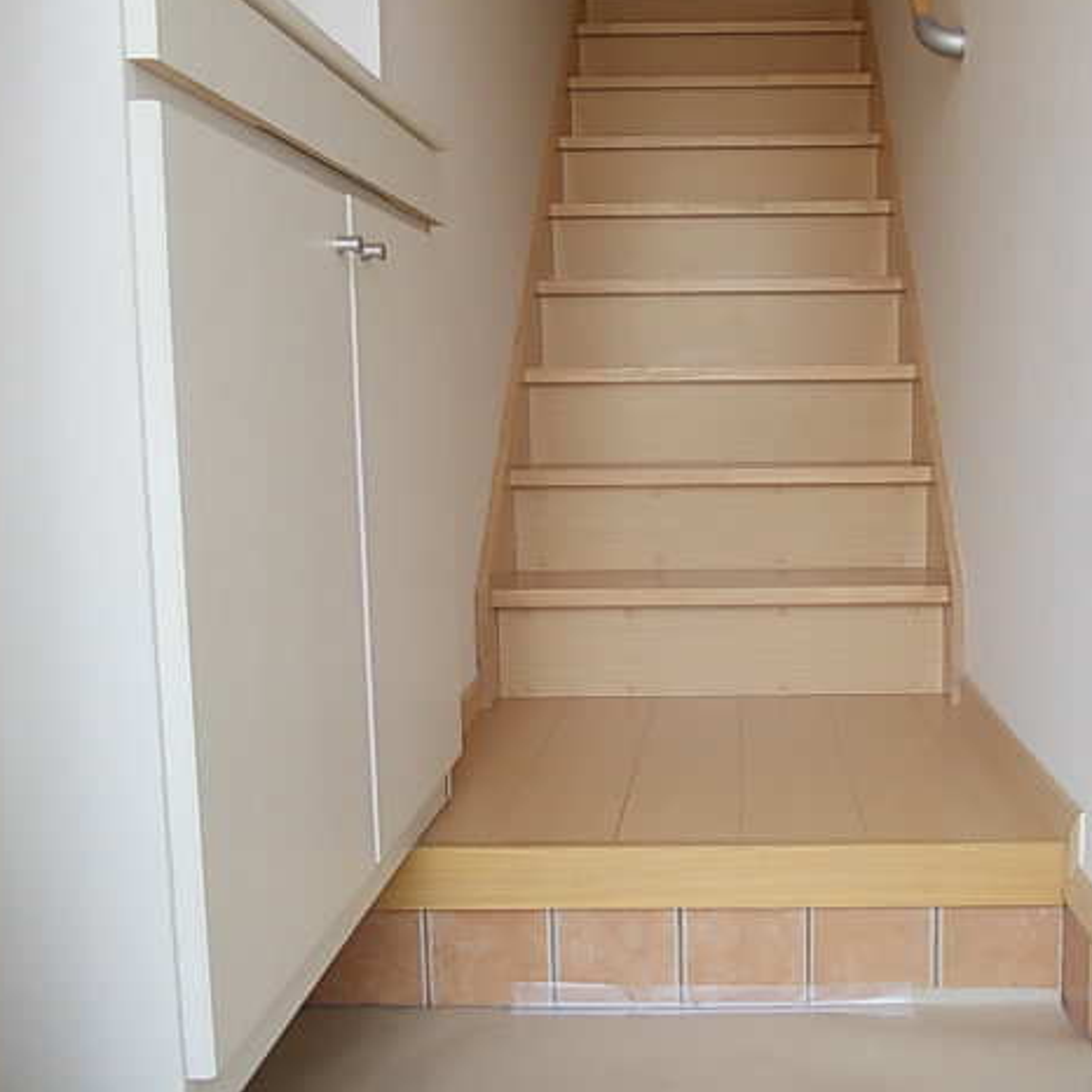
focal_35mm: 34
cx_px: 717
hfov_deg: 47.7
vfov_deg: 48.4
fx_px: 1213
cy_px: 532
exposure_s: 1/80
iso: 80
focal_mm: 4
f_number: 2.7
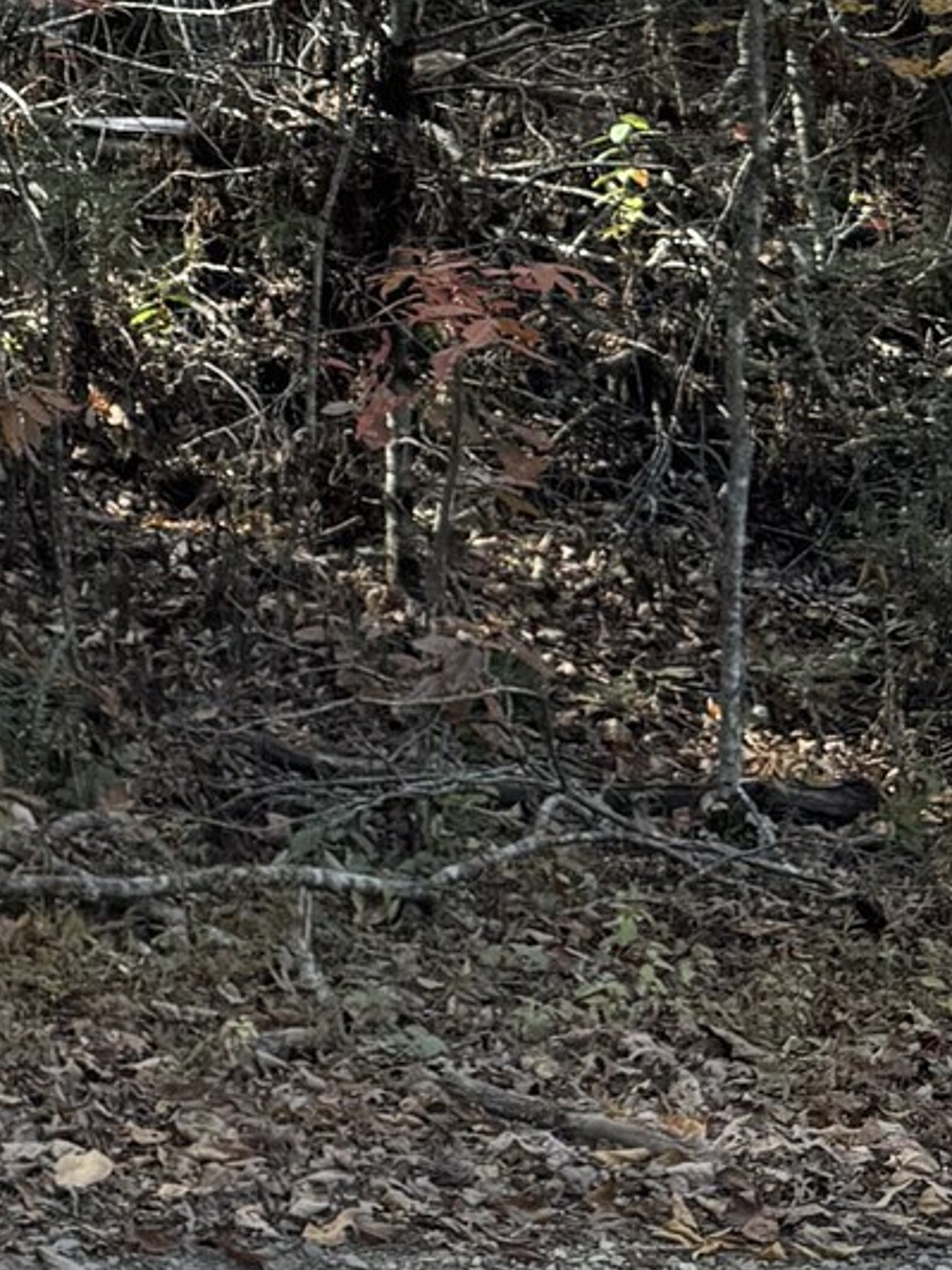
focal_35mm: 104
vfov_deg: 17.4
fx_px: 3814
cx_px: -685
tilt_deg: +5.0
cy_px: -497
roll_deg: +4.1
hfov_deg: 13.0
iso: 64
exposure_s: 1/226
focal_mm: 6.76
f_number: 1.78
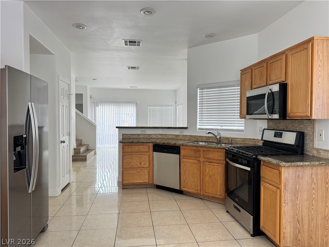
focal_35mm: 24
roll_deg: -0.4
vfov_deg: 56.8
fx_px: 228
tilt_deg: -2.6
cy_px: 124
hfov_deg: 71.6
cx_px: 164
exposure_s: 1/98
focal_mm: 6.76
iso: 200
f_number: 1.78
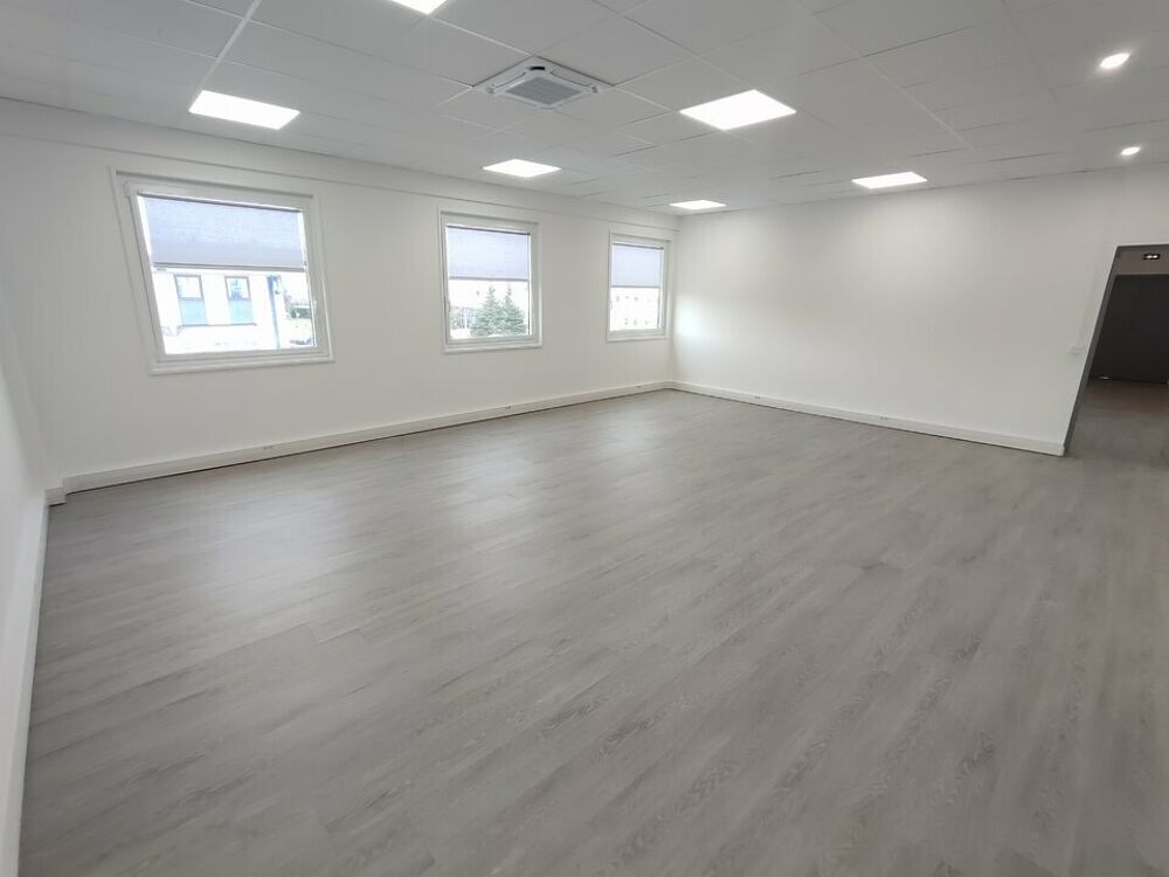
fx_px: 439
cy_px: 438
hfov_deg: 106.2
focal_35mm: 13
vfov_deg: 89.9
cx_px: 584
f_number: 2.2
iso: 135
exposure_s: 1/100
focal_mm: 1.66
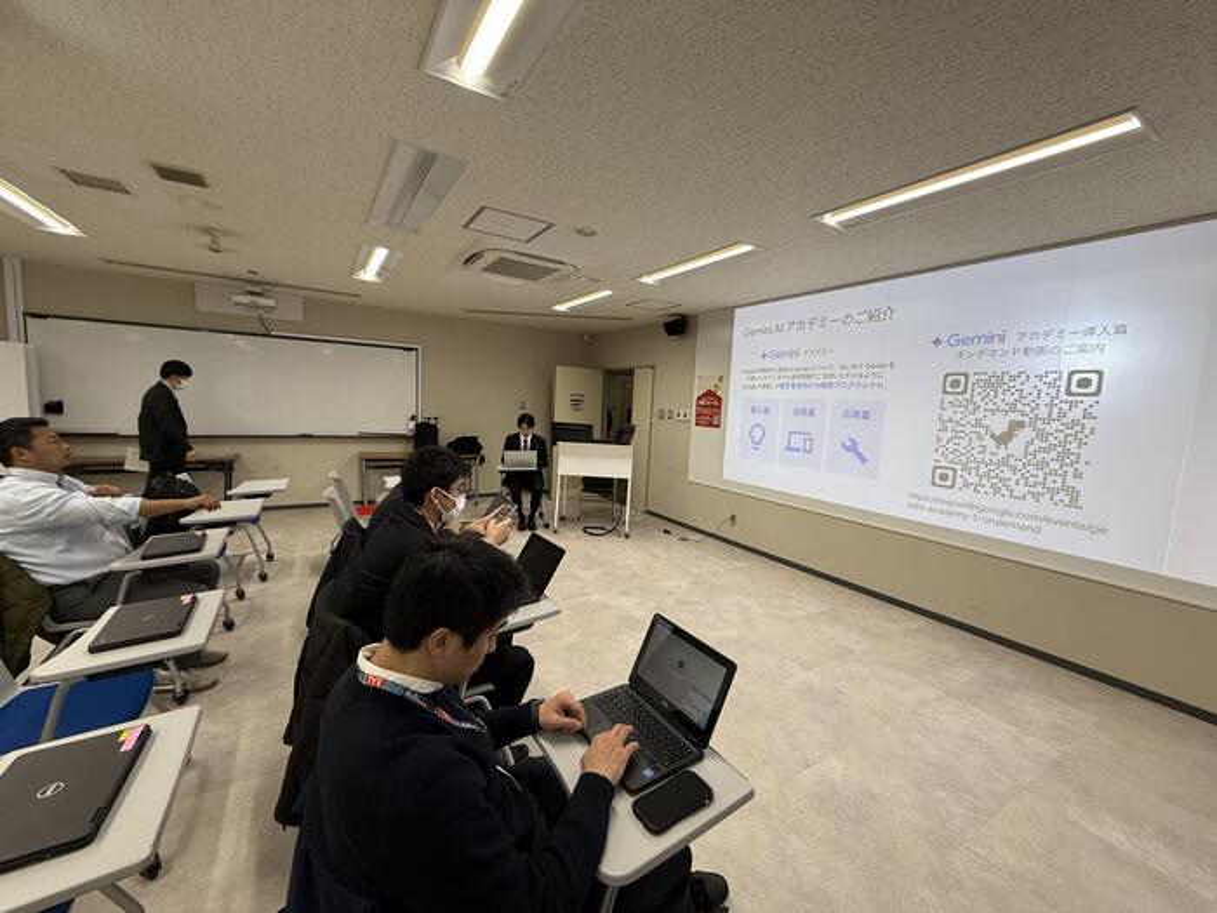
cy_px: 456
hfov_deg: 102.1
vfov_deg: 85.7
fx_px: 492
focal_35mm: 14
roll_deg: -3.1
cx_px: 608
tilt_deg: -6.2
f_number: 2.2
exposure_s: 1/120
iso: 125
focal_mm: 2.22
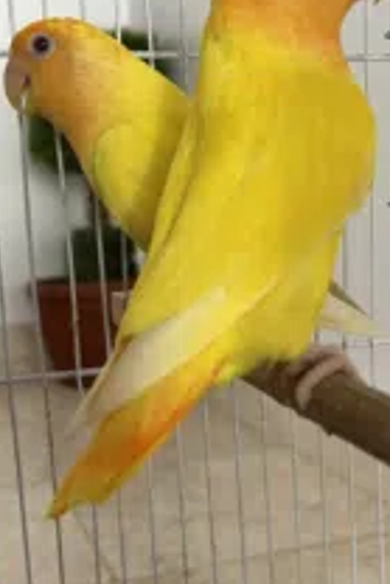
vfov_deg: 37.9
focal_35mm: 52
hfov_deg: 26.0
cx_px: 182
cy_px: 376
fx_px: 844
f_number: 1.6
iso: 125
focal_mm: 5.1
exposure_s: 1/92
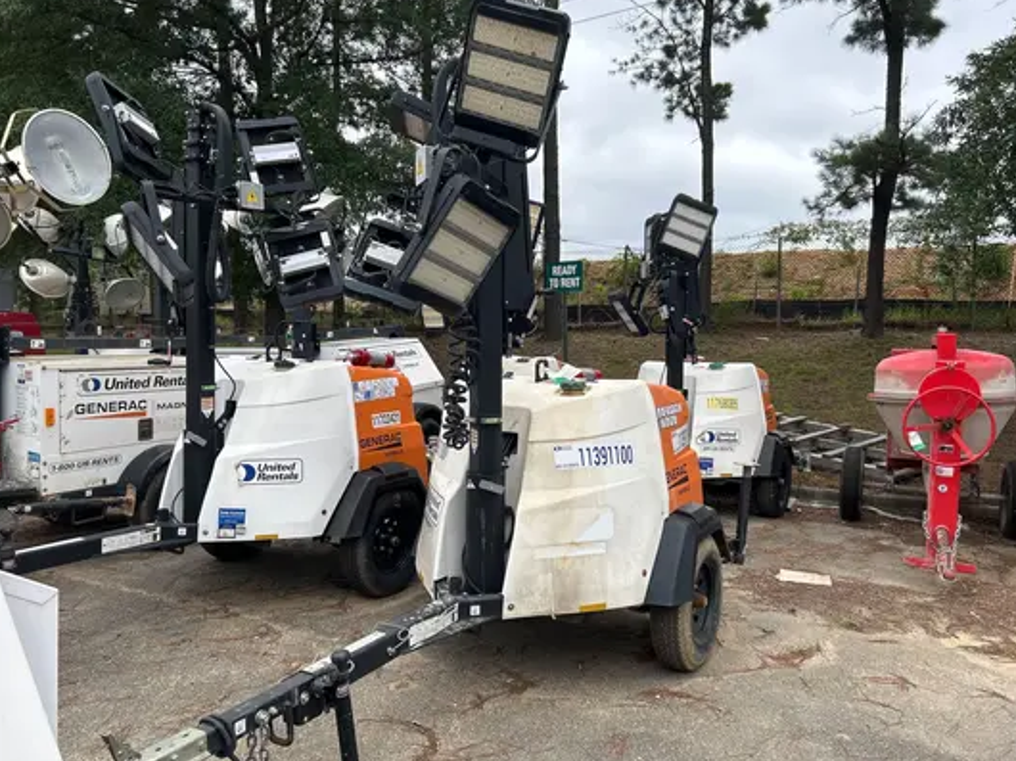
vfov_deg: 51.3
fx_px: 792
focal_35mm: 27
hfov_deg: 65.3
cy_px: 382
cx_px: 506
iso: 50
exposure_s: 1/1000
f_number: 1.5
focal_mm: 5.7
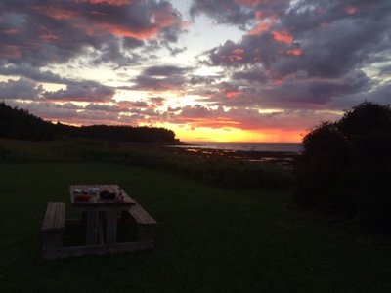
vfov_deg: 48.2
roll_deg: -0.5
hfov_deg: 61.7
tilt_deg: -0.7
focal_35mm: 29
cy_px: 146
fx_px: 328
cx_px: 196
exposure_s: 1/120
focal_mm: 4.15
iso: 40
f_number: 2.2
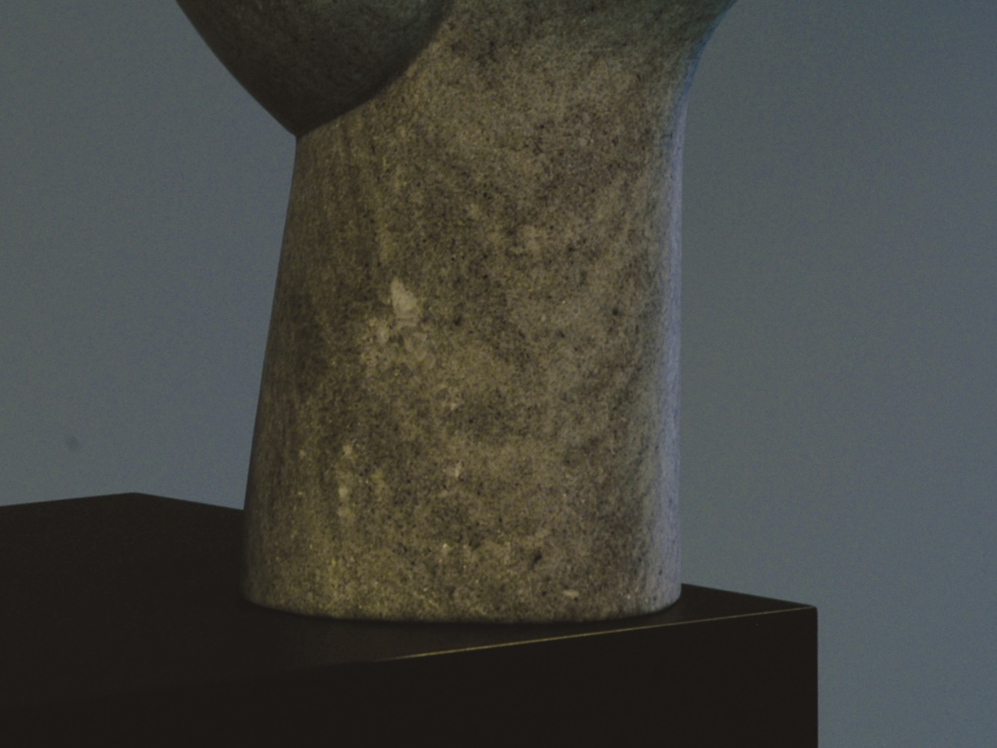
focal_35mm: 220
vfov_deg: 6.7
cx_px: 83
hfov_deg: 9.0
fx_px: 6336
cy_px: 21
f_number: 10
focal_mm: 66
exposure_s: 1/2.5
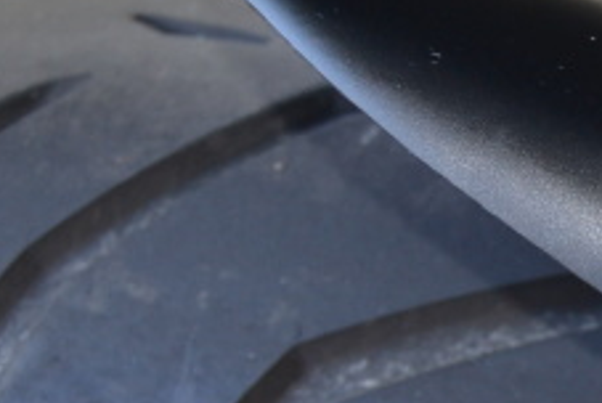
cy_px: 335
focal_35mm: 157
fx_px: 2629
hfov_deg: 12.5
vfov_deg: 8.7
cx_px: 857
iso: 400
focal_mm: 28
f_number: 4
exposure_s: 1/60
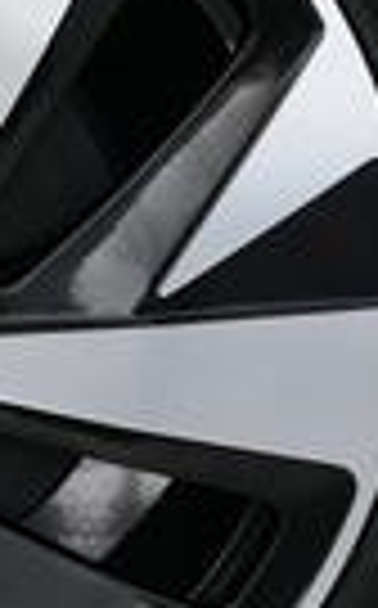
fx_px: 1918
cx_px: -158
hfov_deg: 10.9
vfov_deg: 18.0
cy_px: 279
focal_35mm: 116
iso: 5000
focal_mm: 24
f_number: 5.6
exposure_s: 1/80
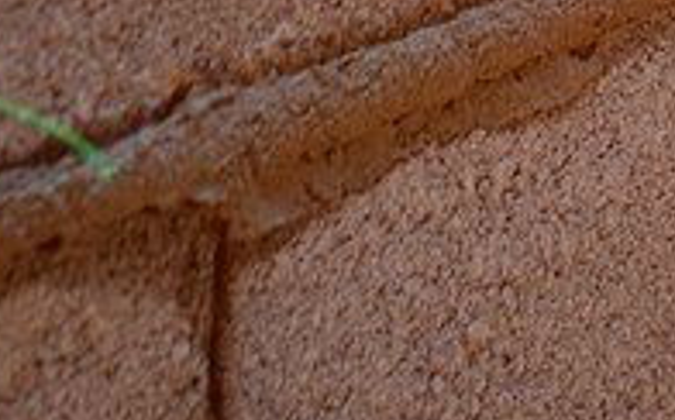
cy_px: -885
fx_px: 4520
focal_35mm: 246
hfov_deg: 8.4
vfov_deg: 5.0
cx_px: 894
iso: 100
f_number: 3.5
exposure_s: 1/250
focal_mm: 35
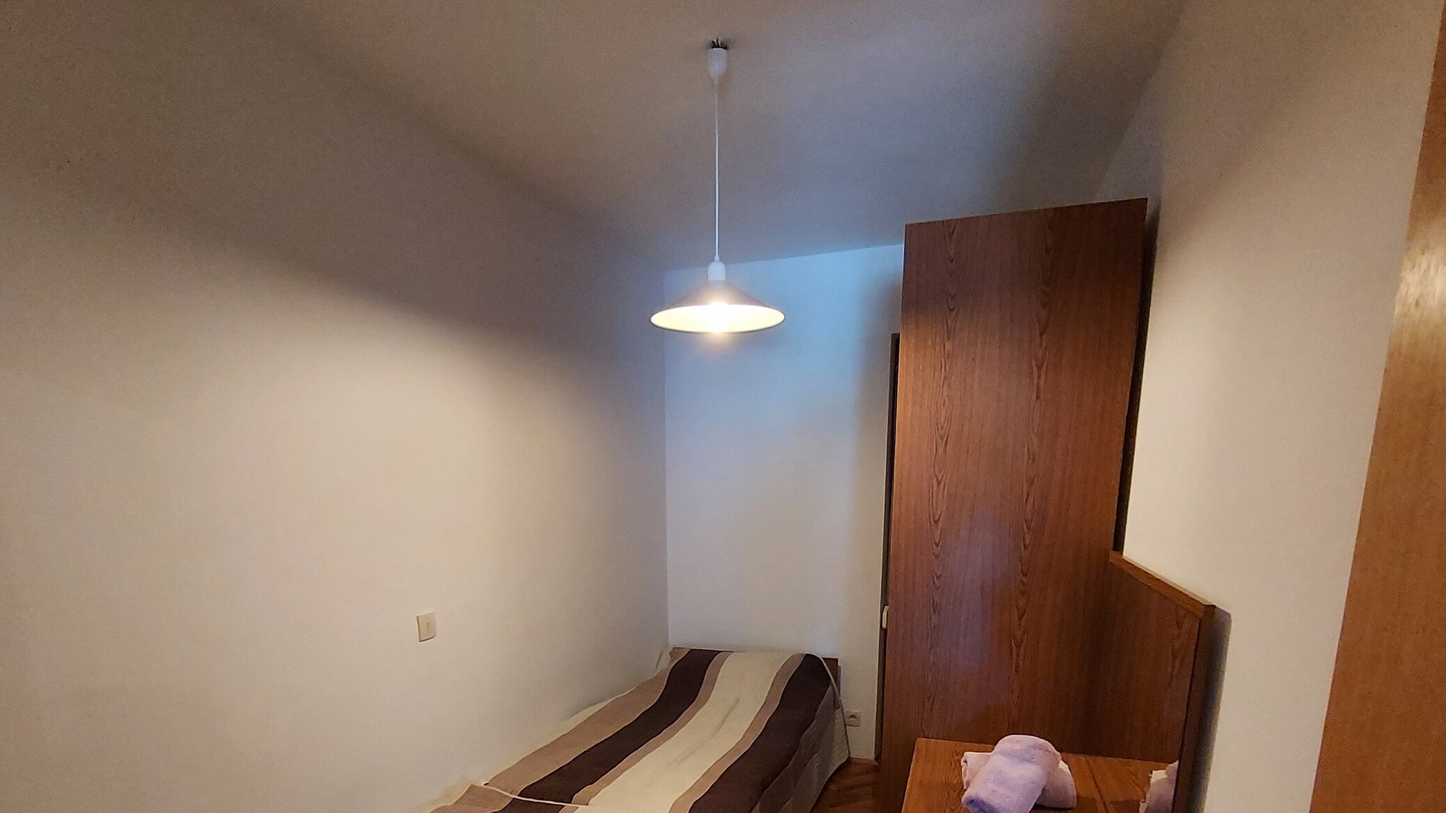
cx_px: 689
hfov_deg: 89.5
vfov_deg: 54.4
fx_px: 729
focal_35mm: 19
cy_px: 649
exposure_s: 1/25
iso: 400
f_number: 2.2
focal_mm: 1.74
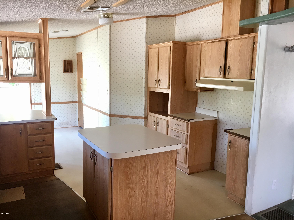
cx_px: 147
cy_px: 110
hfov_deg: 61.7
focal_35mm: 29
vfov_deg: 48.2
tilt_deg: -8.8
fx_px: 246
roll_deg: -1.0
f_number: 2.2
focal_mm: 4.15
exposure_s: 1/30
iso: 50
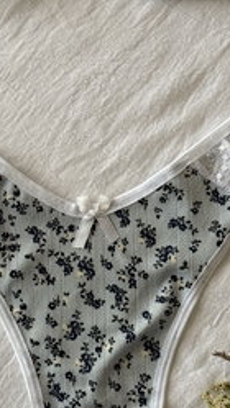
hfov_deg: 10.8
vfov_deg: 19.0
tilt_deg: -84.1
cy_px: 96
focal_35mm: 112
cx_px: 104
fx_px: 1215
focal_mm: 6.76
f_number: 1.78
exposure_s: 1/69
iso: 100
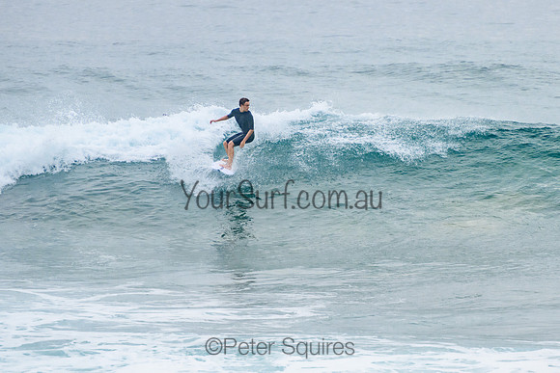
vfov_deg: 2.5
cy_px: 162
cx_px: 367
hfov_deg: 3.8
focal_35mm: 549
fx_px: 8548
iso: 500
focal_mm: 400
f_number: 5.6
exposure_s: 1/1250
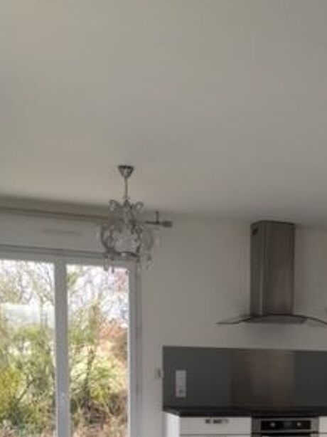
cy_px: 449
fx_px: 794
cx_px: 321
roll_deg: -1.7
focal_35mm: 63
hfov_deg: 22.4
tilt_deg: -6.6
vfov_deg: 28.6
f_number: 2.2
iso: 40
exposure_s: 1/100
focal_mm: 4.15
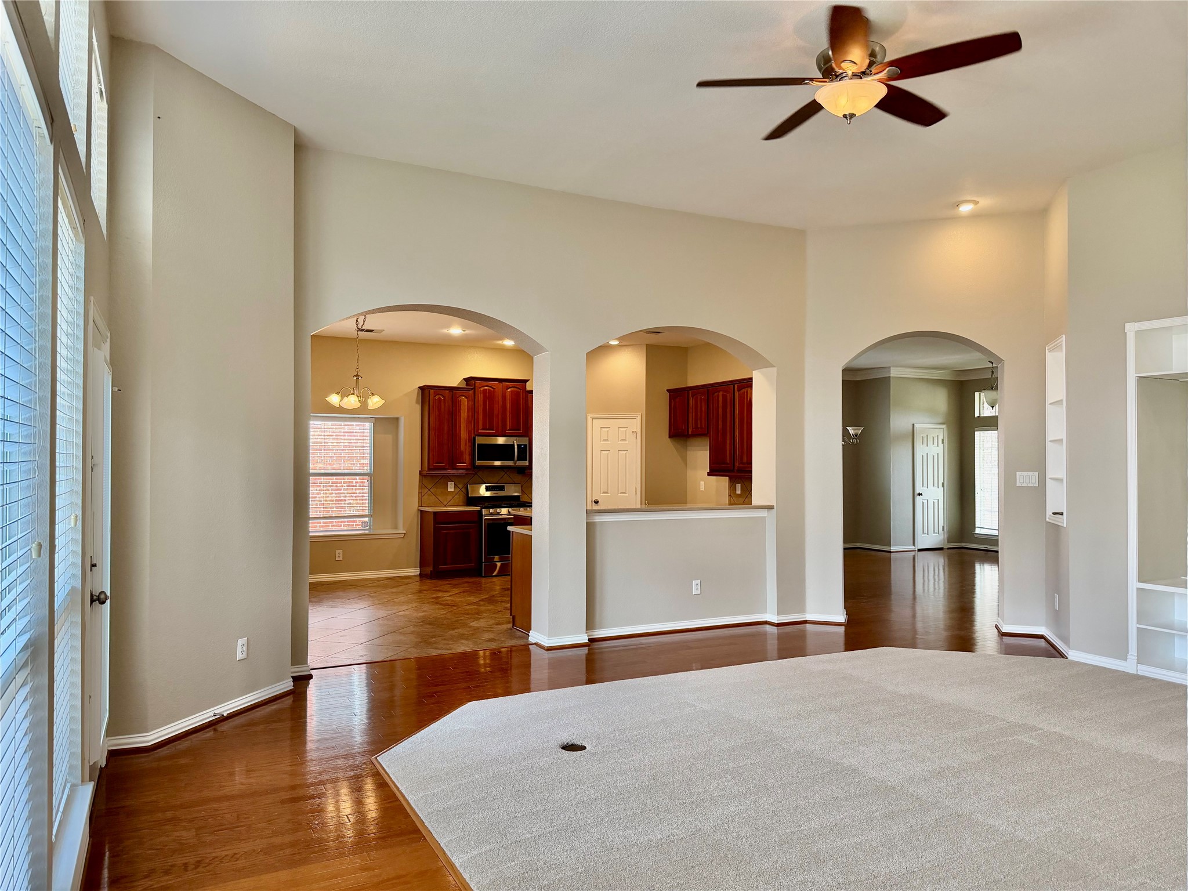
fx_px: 824
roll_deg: -0.4
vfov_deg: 56.8
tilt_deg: +0.3
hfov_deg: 71.6
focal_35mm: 24
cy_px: 446
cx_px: 594
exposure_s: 1/225
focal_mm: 6.76
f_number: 1.78
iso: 200
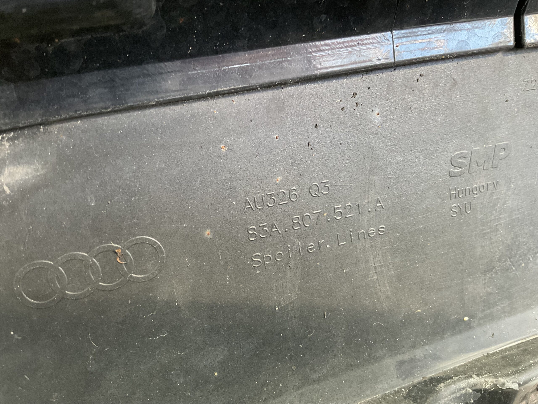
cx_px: 269
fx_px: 451
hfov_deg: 61.7
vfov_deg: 48.2
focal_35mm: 29
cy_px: 202
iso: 200
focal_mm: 3
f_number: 1.8
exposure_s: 1/50
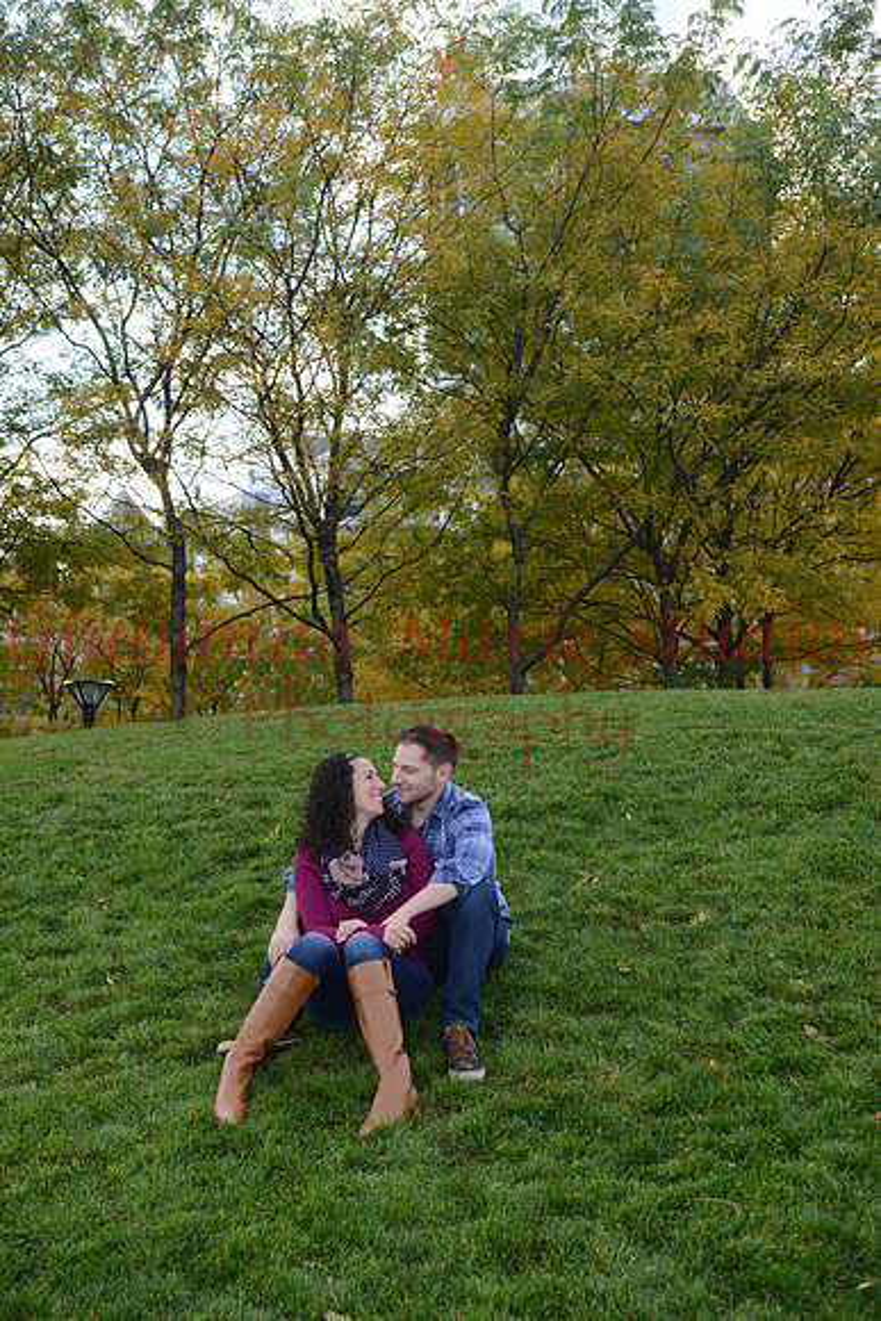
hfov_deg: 28.1
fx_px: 1761
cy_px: 660
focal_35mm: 48
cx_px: 440
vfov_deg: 41.1
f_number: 8
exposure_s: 1/125
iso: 250
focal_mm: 48
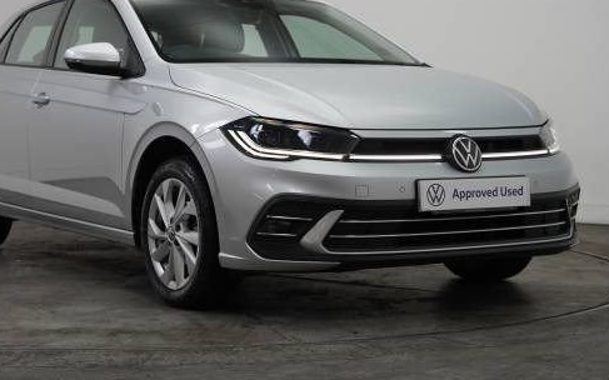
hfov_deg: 27.3
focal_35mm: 75
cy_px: 129
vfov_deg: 17.2
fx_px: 1251
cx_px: 265
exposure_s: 1/160
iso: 640
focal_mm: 56.3
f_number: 4
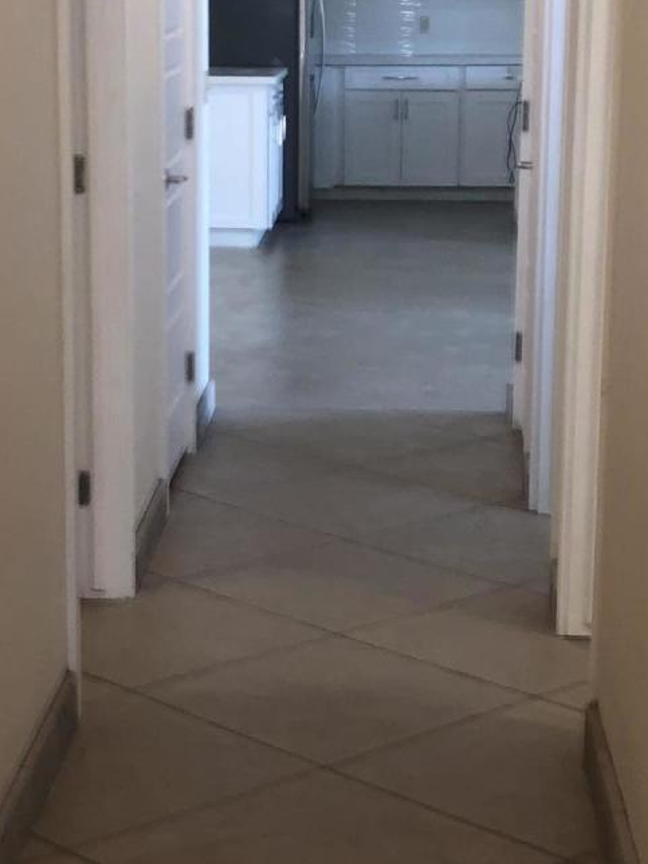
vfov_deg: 22.5
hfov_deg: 17.0
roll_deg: -1.0
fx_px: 2171
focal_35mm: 87
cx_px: 310
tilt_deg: -10.1
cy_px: 436
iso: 40
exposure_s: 1/18
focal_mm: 3.99
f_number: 1.8
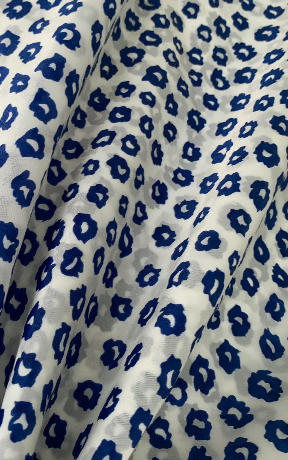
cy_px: 229
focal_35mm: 28
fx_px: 352
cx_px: 127
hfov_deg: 44.5
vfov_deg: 66.5
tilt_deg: -62.3
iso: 200
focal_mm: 4.25
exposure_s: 1/60
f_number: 1.8
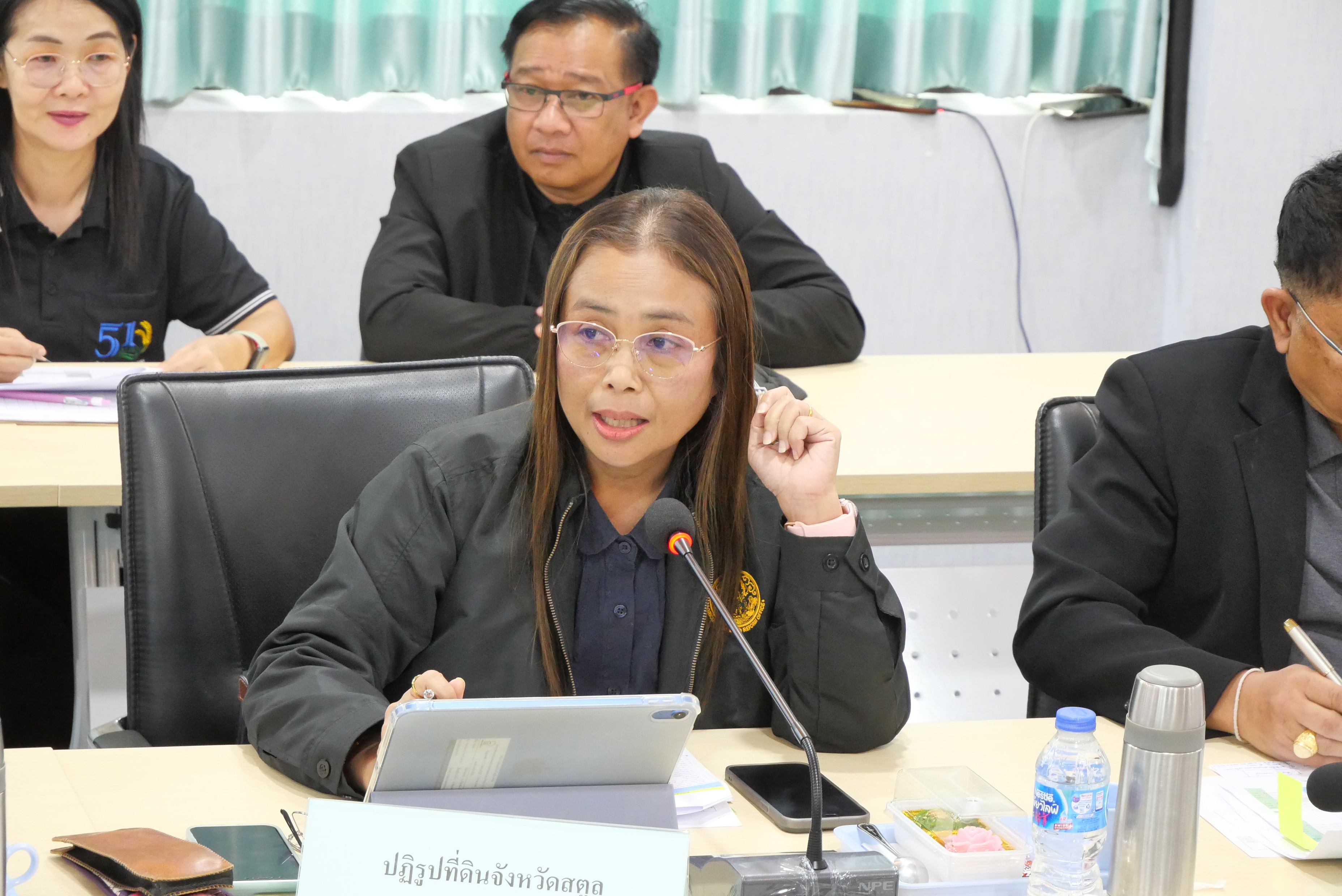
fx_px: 4625
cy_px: 448
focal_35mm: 124
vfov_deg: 11.1
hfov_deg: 16.5
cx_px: 671
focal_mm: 60
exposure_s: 1/30
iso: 3200
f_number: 5.6
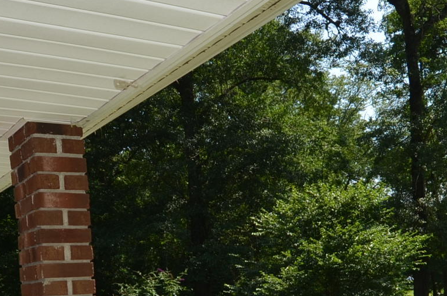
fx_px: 718
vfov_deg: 21.8
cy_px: 340
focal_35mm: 58
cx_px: 274
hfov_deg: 34.4
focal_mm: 12
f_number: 8
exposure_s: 1/250
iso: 100
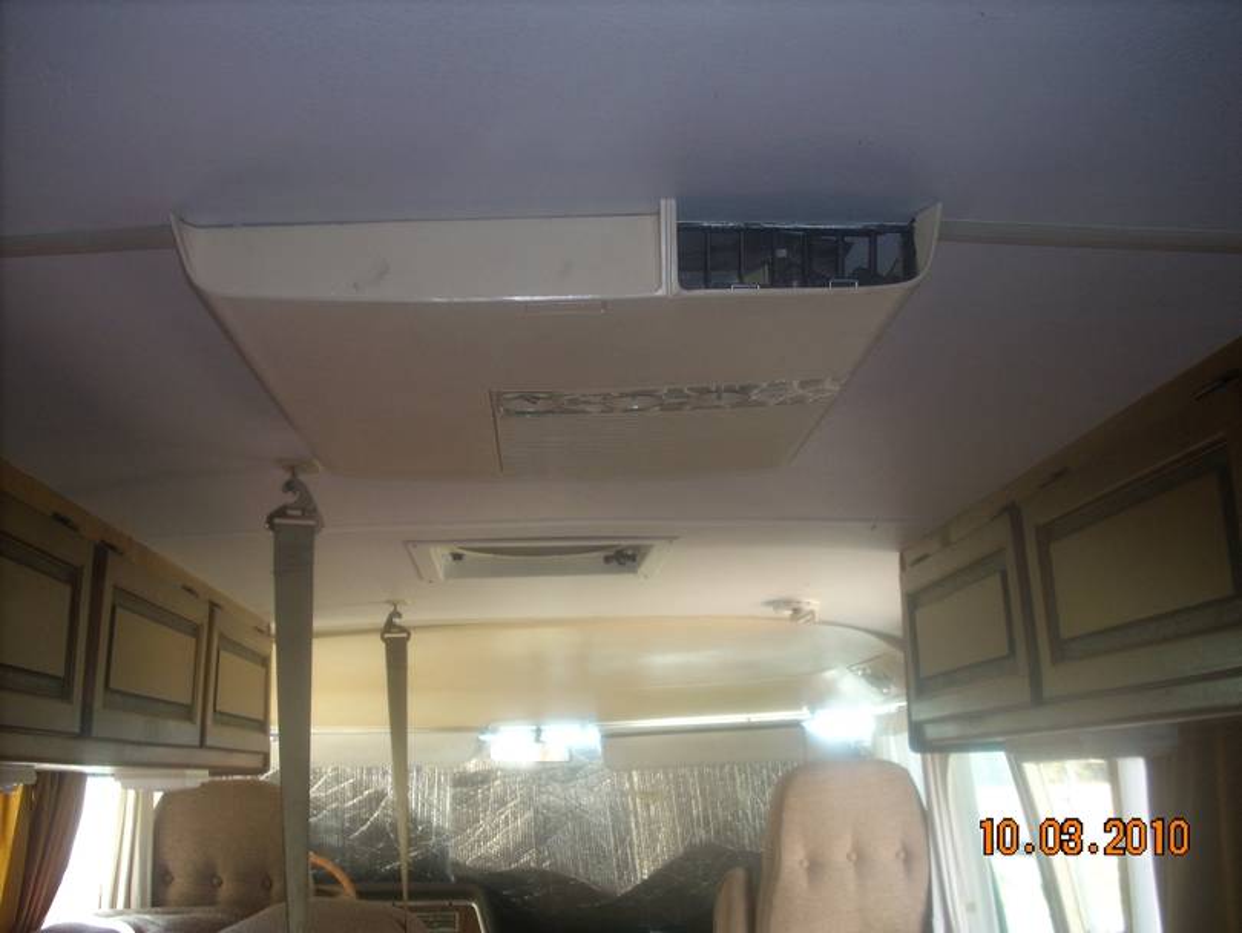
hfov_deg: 50.1
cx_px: 621
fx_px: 1328
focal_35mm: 37
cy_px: 466
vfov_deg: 38.7
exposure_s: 1/30
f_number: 2.8
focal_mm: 6.2
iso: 64
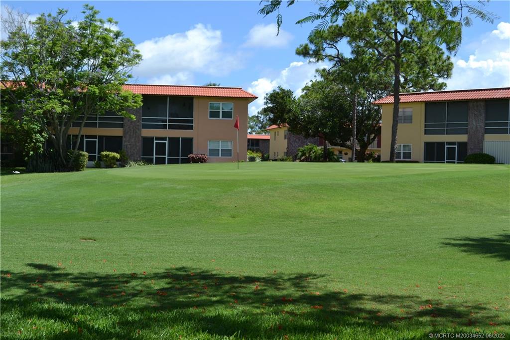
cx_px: 255
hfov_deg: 37.9
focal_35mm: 52
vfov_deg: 25.7
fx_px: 743
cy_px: 170
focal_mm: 35
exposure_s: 1/250
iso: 100
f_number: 8
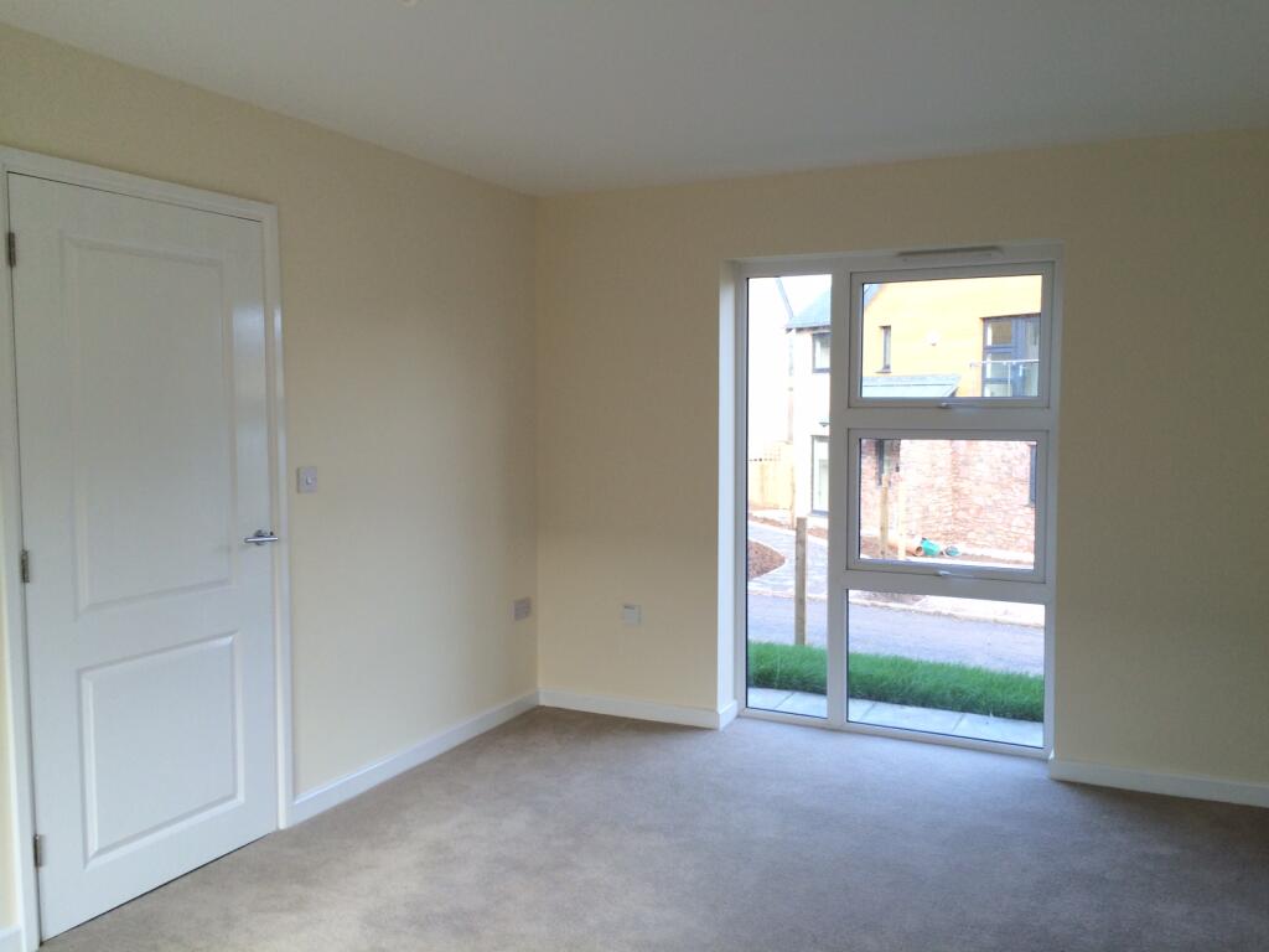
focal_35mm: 29
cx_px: 634
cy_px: 476
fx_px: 1063
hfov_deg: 61.7
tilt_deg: -4.0
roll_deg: +1.2
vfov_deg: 48.2
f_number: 2.2
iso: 32
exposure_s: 1/104
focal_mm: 4.15
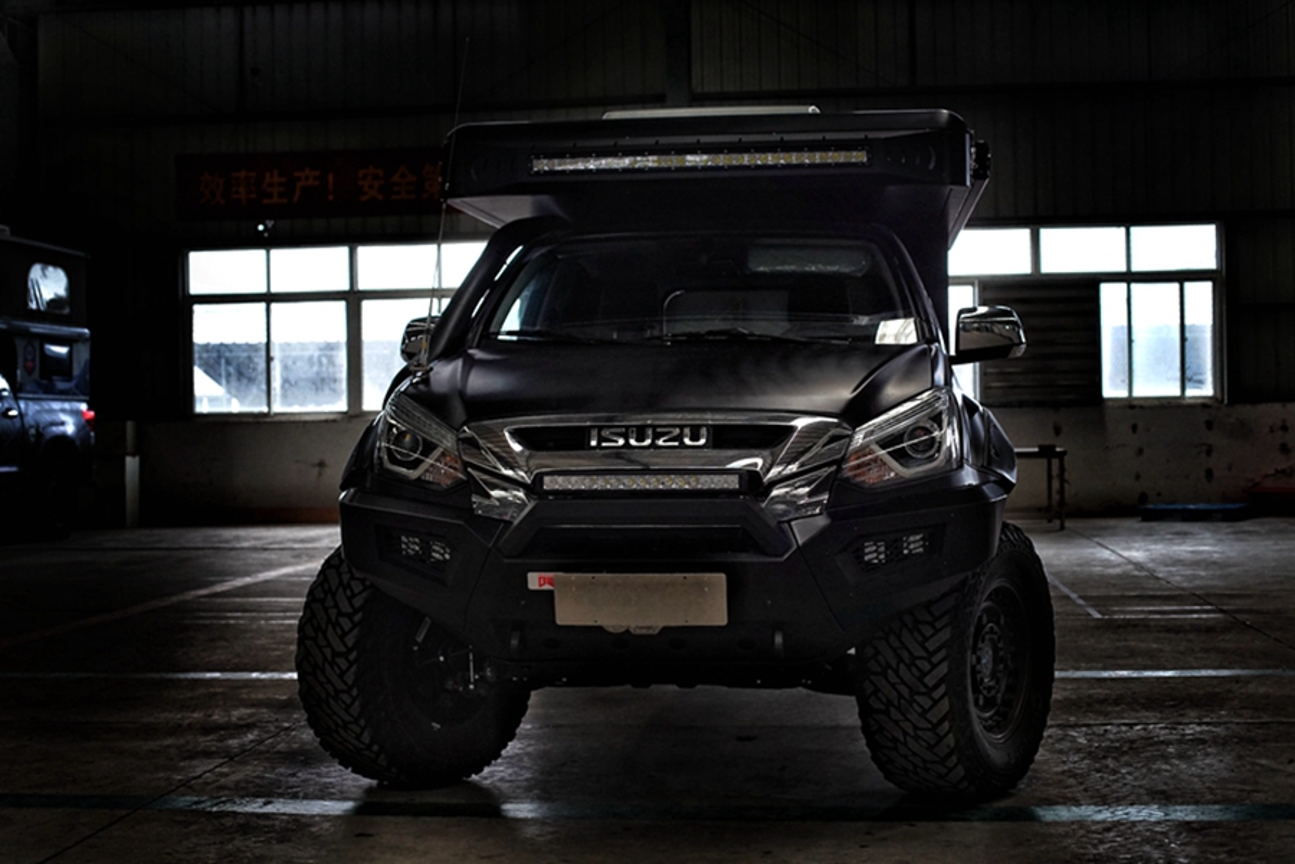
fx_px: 1798
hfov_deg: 39.6
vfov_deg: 27.0
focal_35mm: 50
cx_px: 648
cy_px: 432
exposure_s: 1/60
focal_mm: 50
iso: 1250
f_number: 5
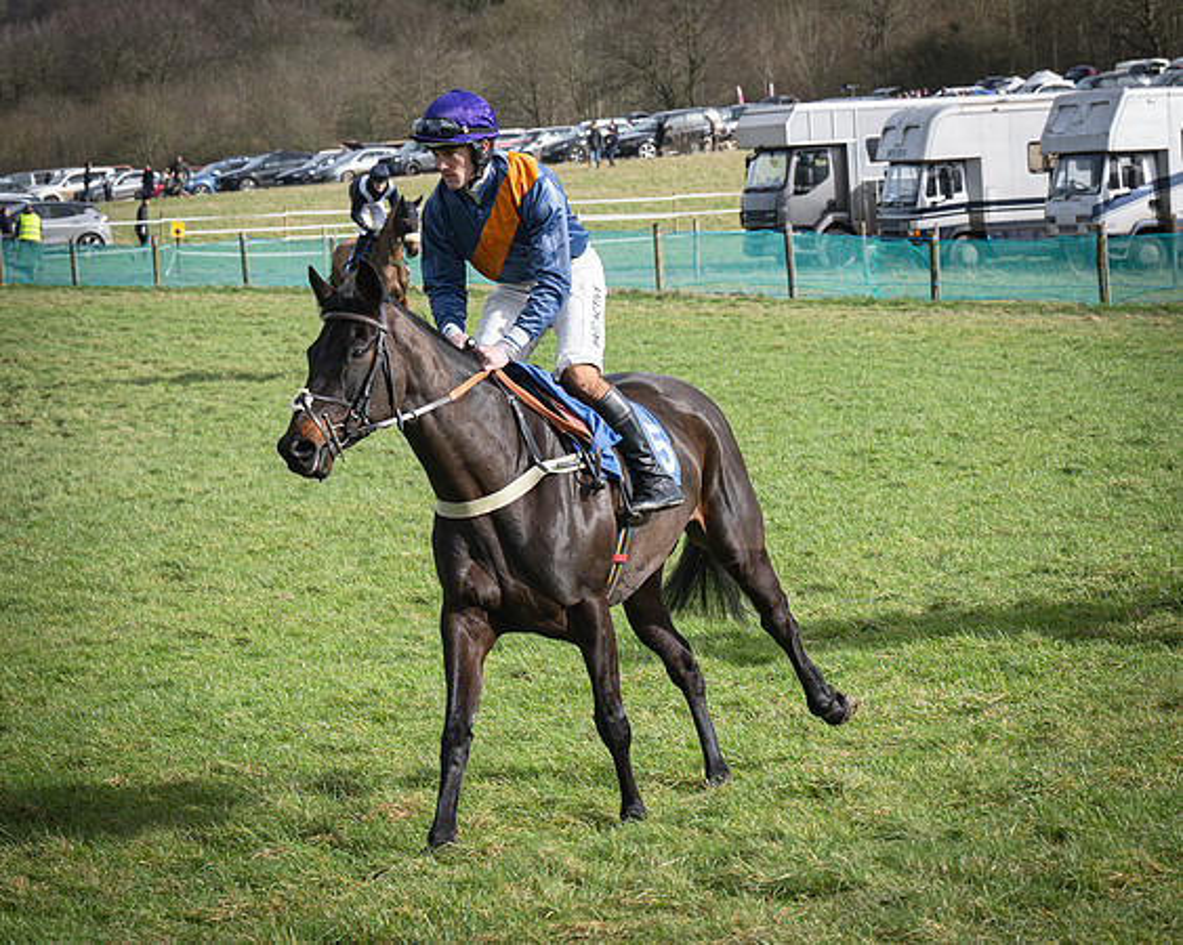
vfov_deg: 10.8
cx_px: 649
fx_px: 5000
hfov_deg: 13.5
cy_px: 532
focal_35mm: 143
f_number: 5.6
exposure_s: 1/1250
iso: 400
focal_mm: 70
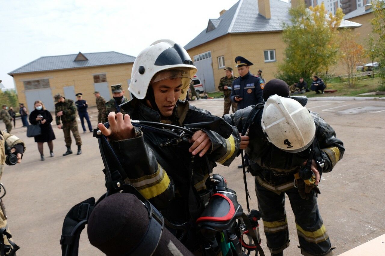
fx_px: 289
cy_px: 128
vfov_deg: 47.9
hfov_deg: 67.4
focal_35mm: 27
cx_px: 192
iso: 250
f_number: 5.6
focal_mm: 18
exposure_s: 1/400
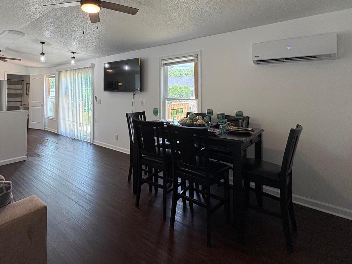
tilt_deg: +1.7
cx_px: 133
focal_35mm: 20
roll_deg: +0.2
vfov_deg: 64.1
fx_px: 203
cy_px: 86
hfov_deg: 80.3
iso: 64
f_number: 2.2
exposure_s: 1/120
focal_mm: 2.22
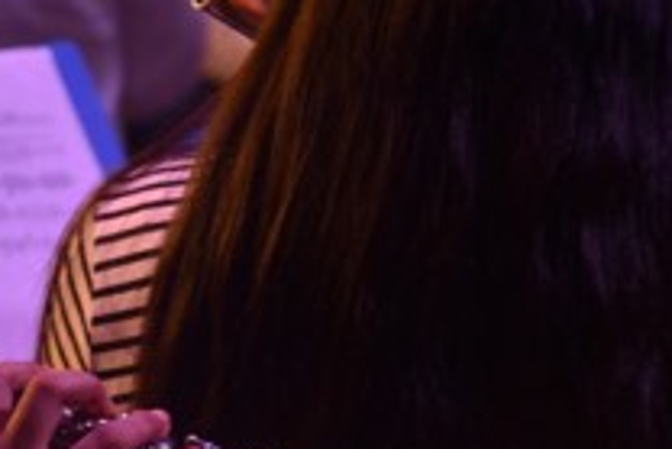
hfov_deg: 4.2
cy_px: 336
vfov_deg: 2.8
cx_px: 3
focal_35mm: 485
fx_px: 9059
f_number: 5.6
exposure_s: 1/30
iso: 400
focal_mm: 140
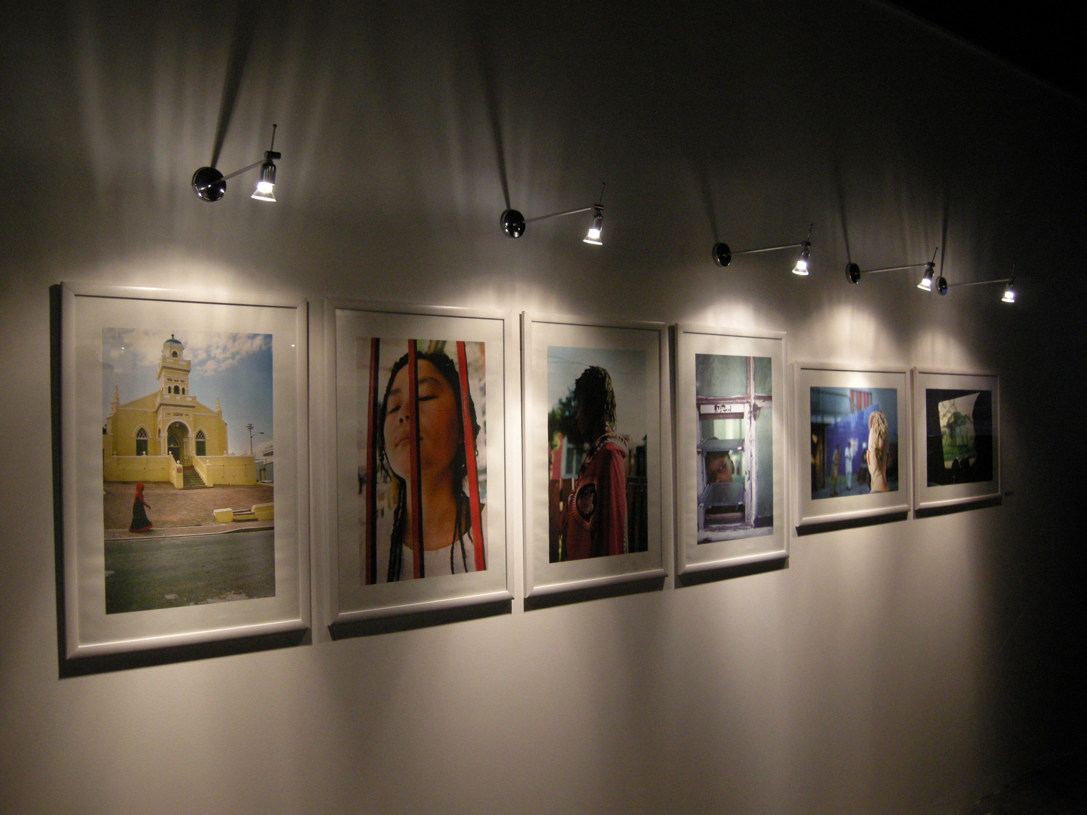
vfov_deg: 40.7
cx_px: 544
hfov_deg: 52.6
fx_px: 1099
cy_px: 408
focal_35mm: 35
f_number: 2.7
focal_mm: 7.5
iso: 347
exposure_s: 1/62
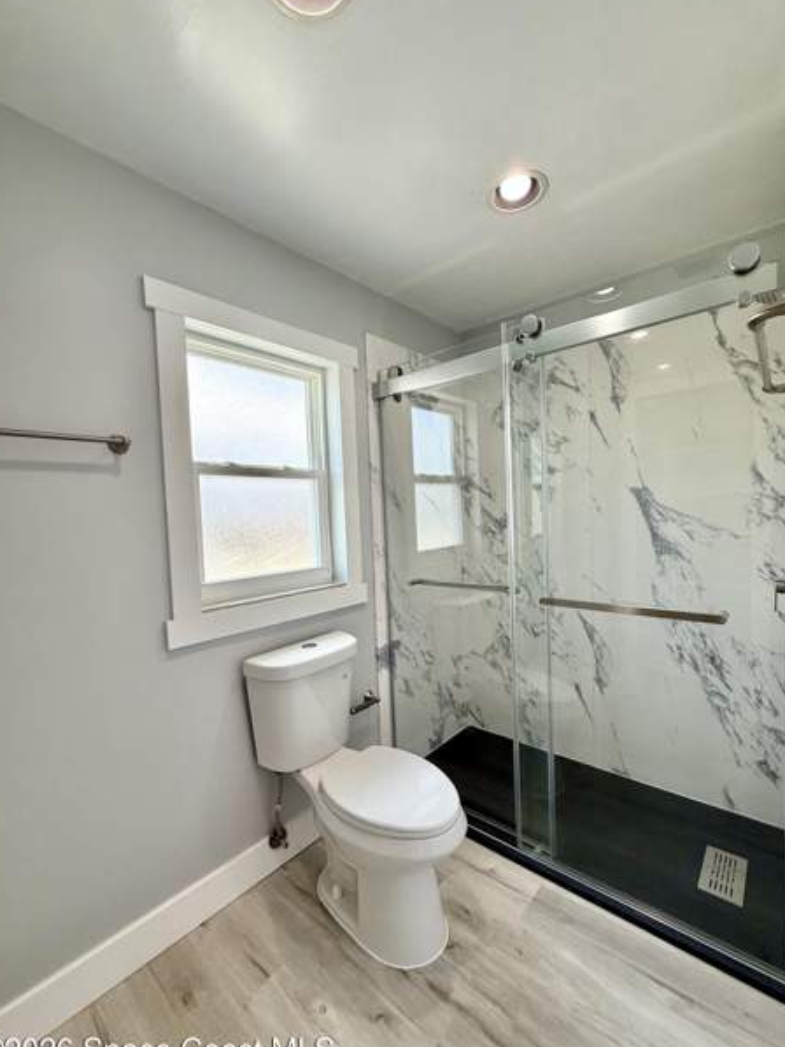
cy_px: 540
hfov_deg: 81.8
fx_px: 453
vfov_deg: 98.1
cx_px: 398
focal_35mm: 15
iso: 64
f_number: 2.2
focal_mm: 2.22
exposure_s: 1/169
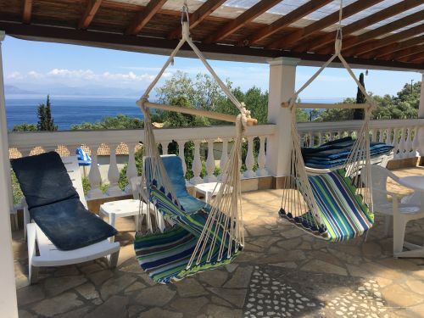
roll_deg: -0.9
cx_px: 212
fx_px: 355
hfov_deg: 61.7
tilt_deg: -9.8
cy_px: 159
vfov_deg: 48.2
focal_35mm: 29
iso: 25
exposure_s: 1/1304
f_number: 2.2
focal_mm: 4.15
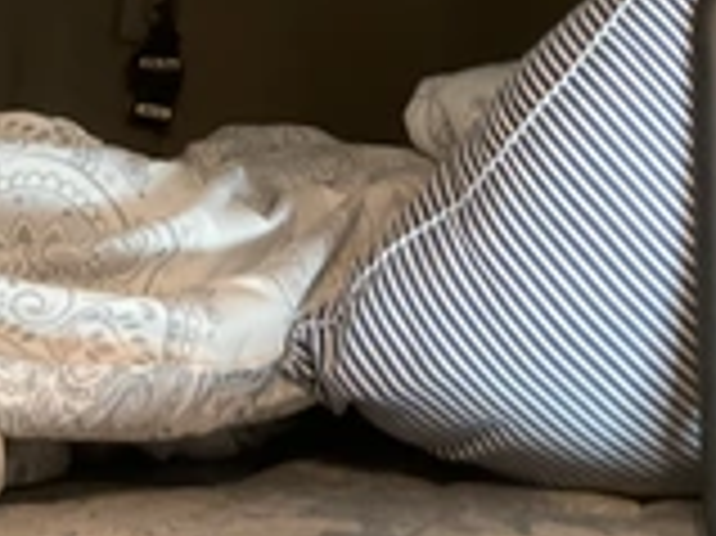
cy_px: -50
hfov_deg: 26.7
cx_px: 387
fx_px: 1509
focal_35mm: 73
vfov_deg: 19.3
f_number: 1.8
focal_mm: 3
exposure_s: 1/30
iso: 400
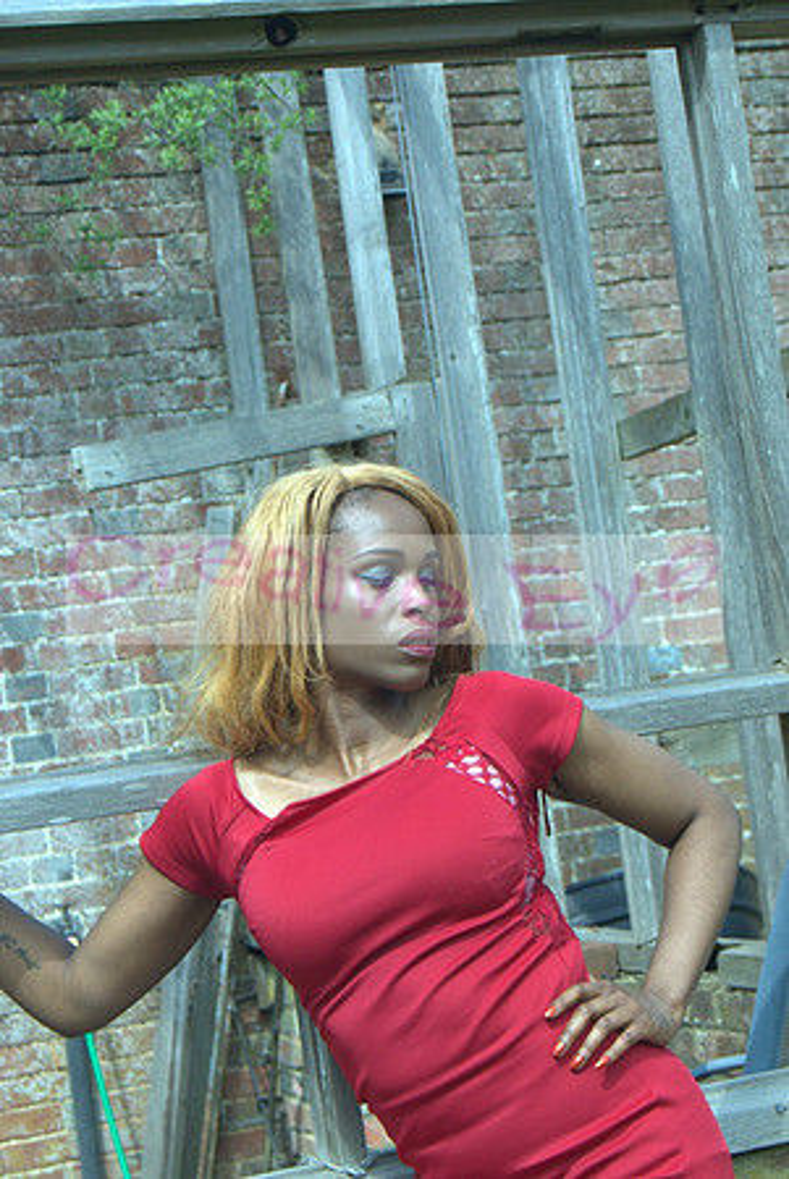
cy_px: 590
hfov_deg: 16.6
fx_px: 2706
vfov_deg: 24.6
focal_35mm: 82
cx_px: 394
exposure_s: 1/800
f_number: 7.1
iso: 250
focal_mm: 55
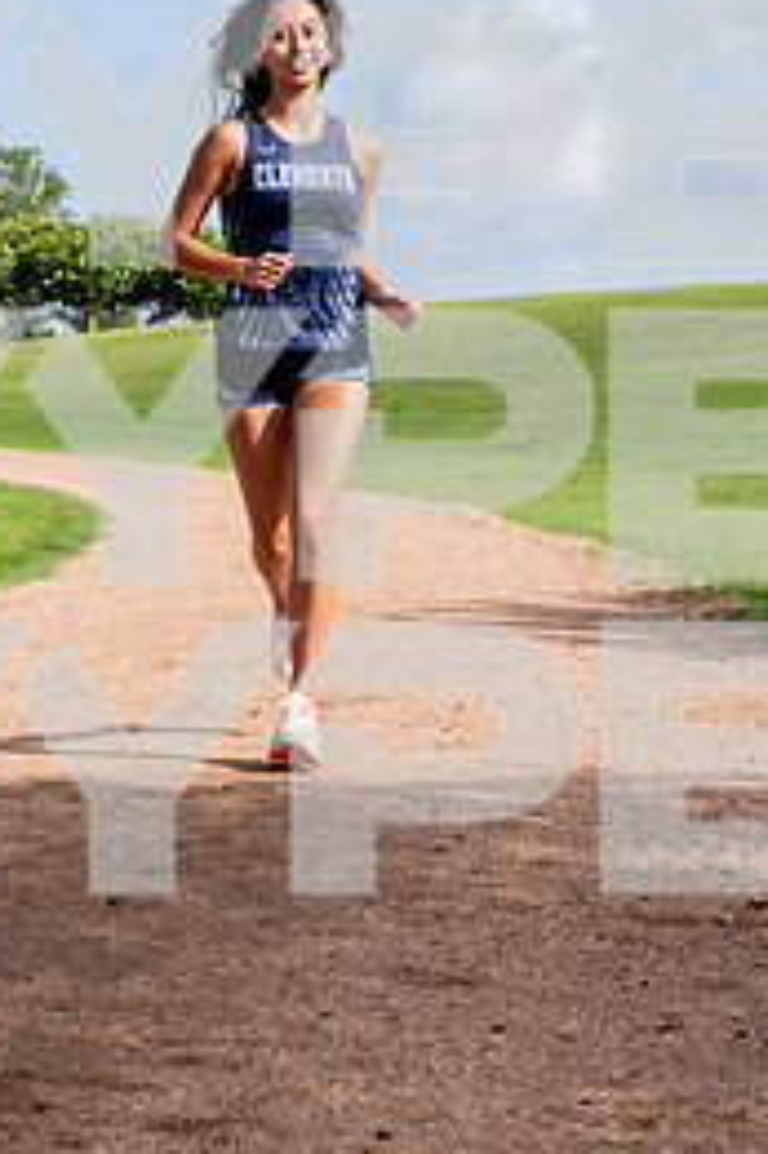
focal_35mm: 97
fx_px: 3108
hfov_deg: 14.1
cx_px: 249
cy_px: 448
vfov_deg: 21.0
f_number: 5.6
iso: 100
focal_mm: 56
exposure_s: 1/640
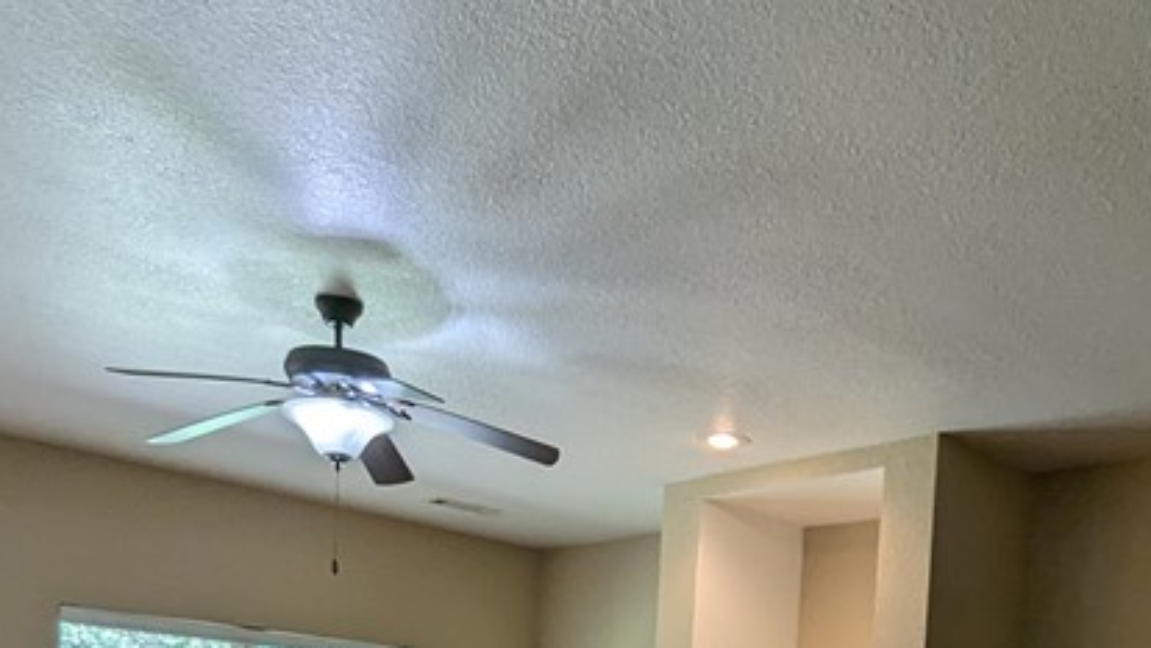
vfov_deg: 27.9
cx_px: 727
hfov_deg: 55.9
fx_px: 1068
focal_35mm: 35
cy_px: 843
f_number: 2.2
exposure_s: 1/60
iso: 102
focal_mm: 1.95
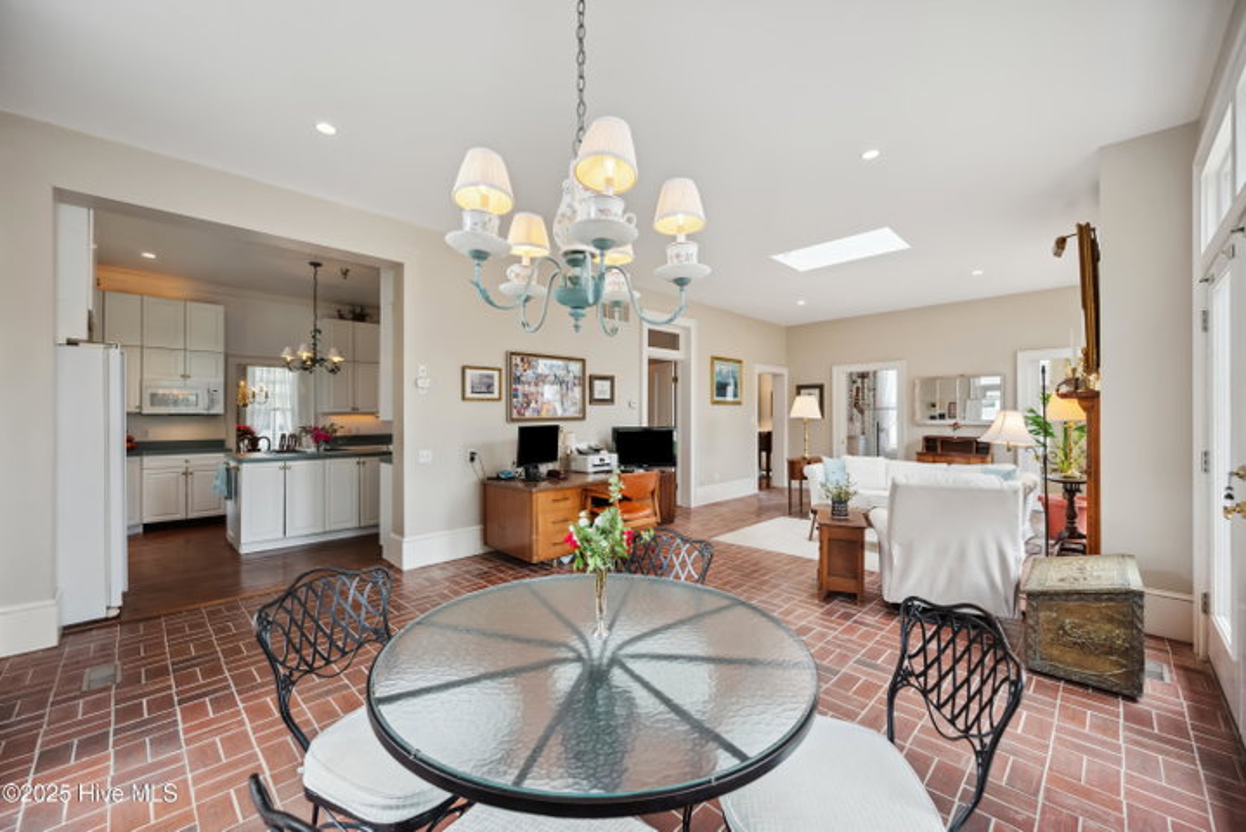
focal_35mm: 14
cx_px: 623
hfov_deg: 104.2
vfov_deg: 81.3
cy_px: 416
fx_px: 485
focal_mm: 14
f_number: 5.6
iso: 250
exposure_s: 1/100
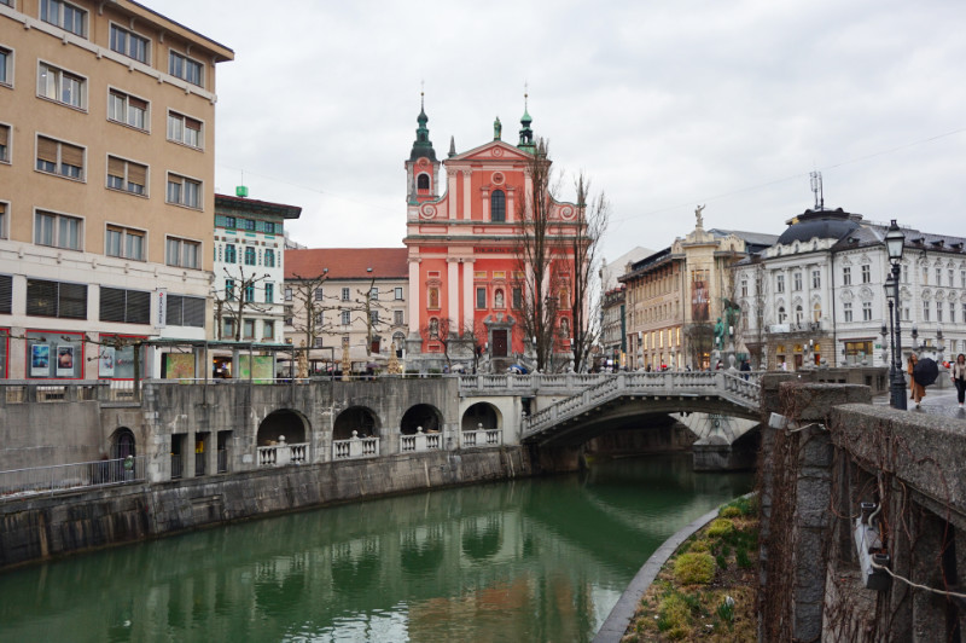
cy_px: 322
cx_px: 483
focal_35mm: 34
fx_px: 925
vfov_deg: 38.3
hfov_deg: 55.1
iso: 250
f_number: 4
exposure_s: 1/60
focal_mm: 23
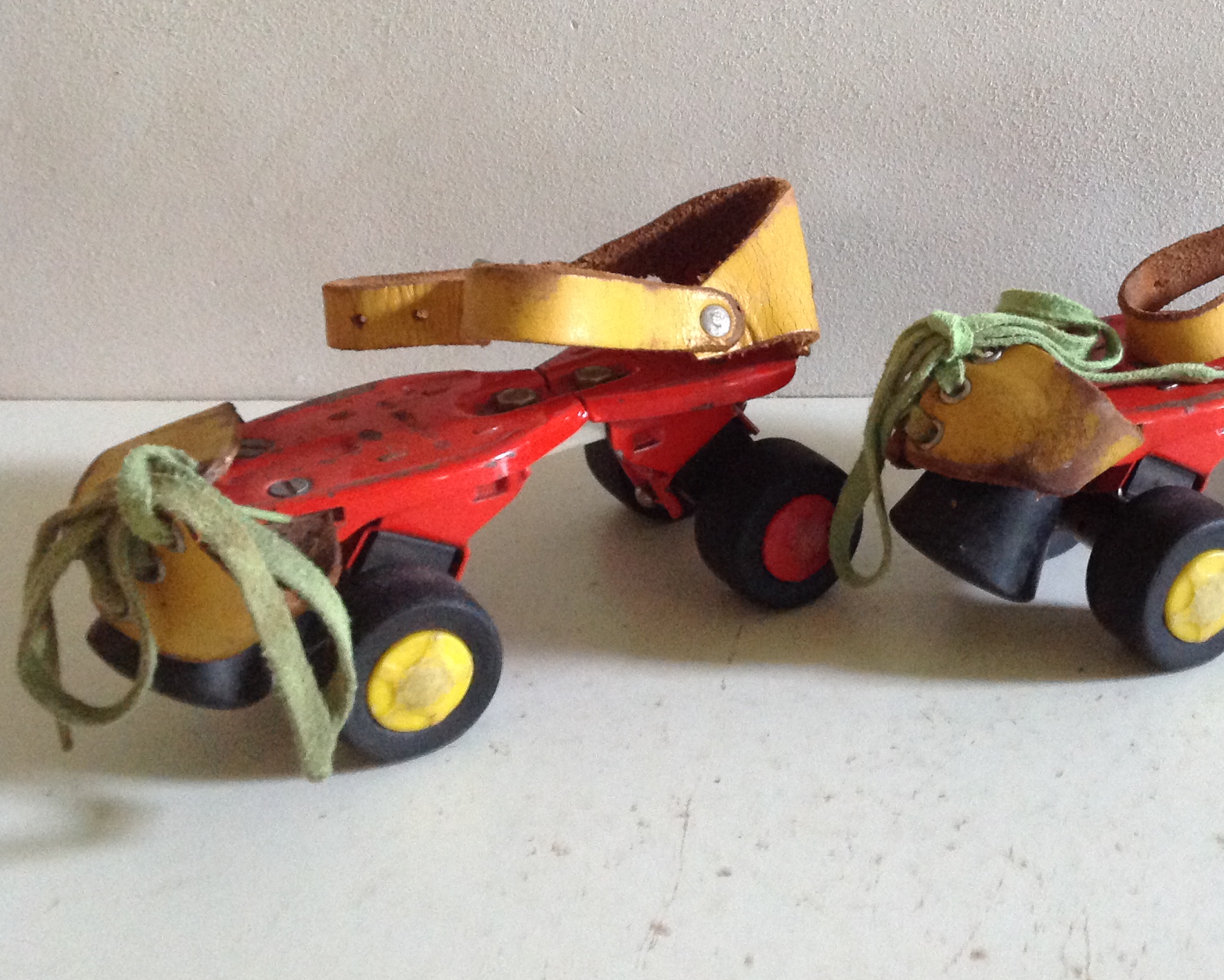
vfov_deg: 30.1
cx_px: 842
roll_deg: +0.1
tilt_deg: -22.2
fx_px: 1812
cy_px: 352
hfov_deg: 36.8
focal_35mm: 50
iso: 400
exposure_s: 1/15
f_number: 2.4
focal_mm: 4.28
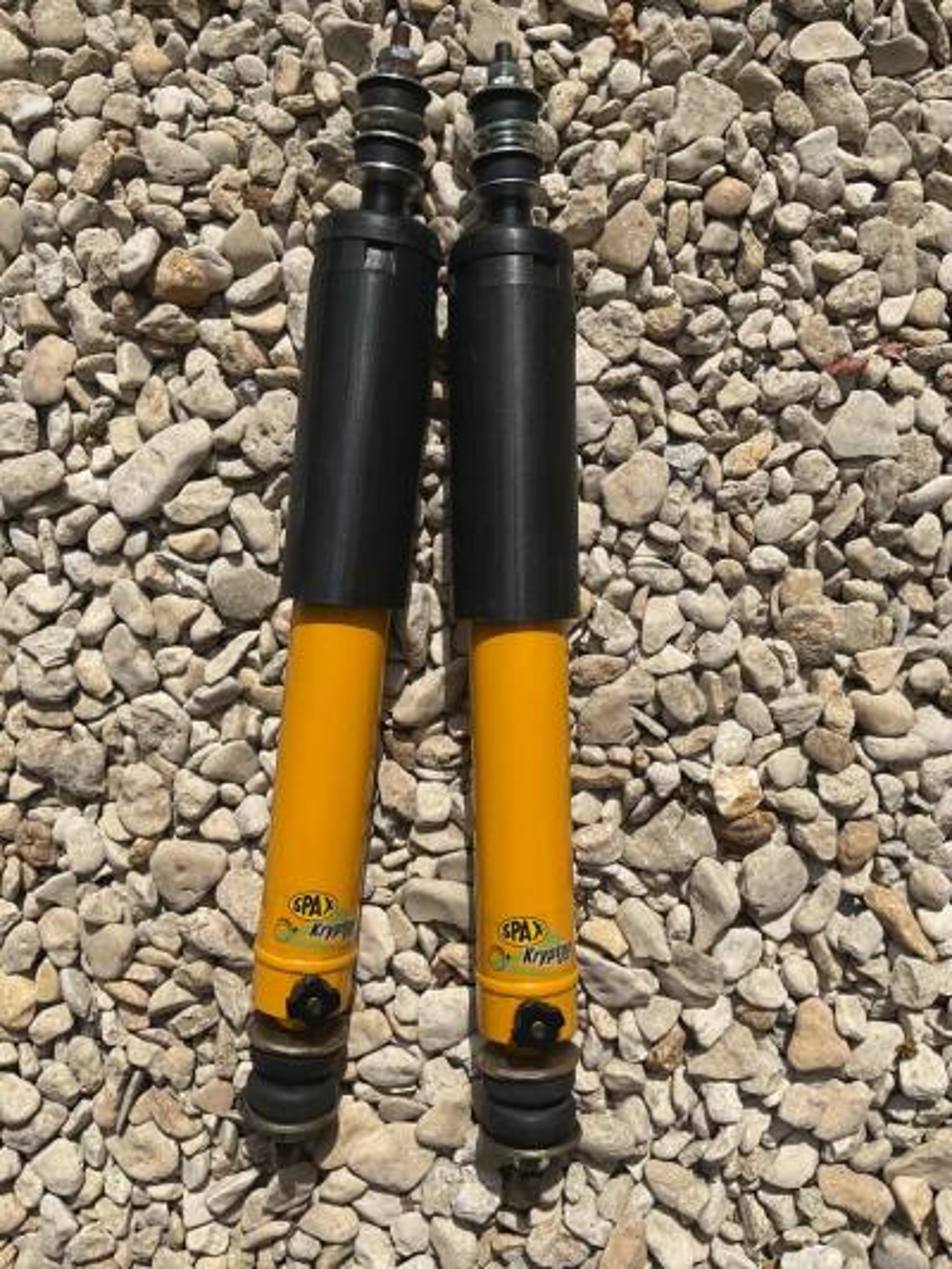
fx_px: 1063
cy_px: 634
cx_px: 476
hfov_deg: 48.2
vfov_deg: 61.6
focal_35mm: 29
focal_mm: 3
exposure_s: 1/3322
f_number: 1.8
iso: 16
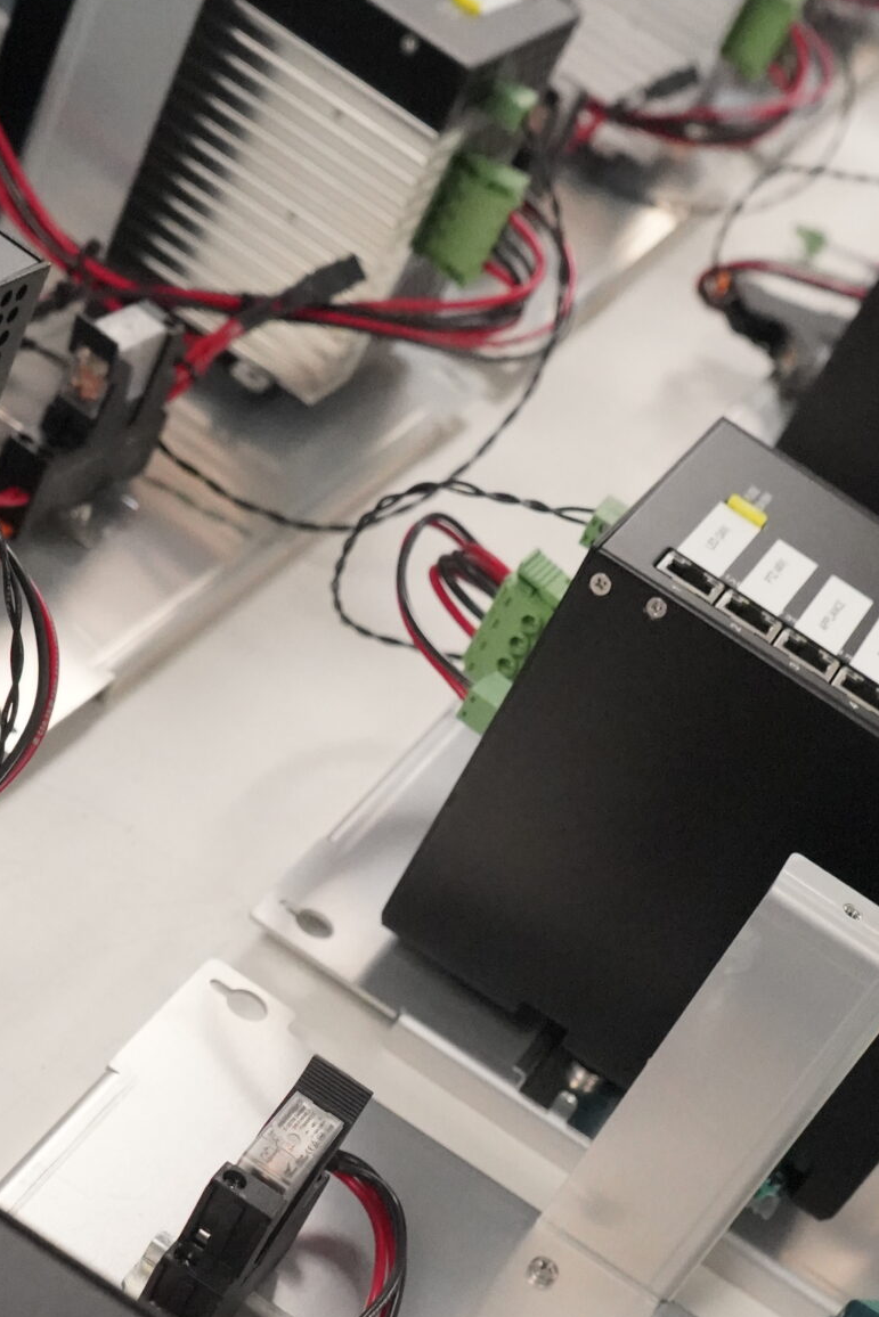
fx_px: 2270
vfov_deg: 31.4
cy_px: 1095
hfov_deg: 21.9
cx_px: 475
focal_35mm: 62
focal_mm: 28
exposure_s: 1/800
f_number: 5
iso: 12800
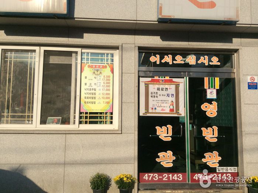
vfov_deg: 42.8
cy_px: 96
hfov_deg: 55.4
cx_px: 129
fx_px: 246
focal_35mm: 33
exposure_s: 1/2488
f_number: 2.4
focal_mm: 3.3
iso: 32
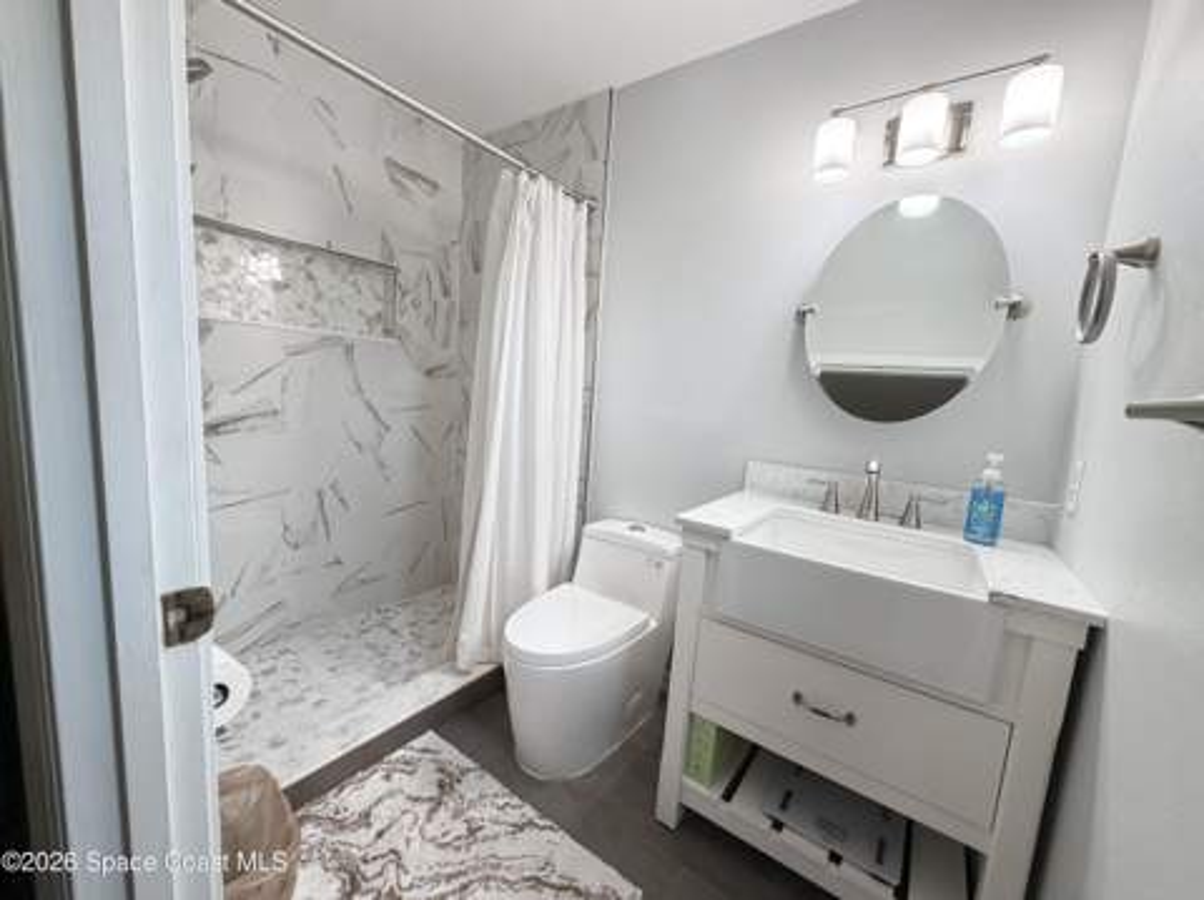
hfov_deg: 102.1
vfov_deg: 85.6
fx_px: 486
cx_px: 602
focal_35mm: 14
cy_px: 450
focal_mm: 2.22
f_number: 2.2
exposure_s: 1/60
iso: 200
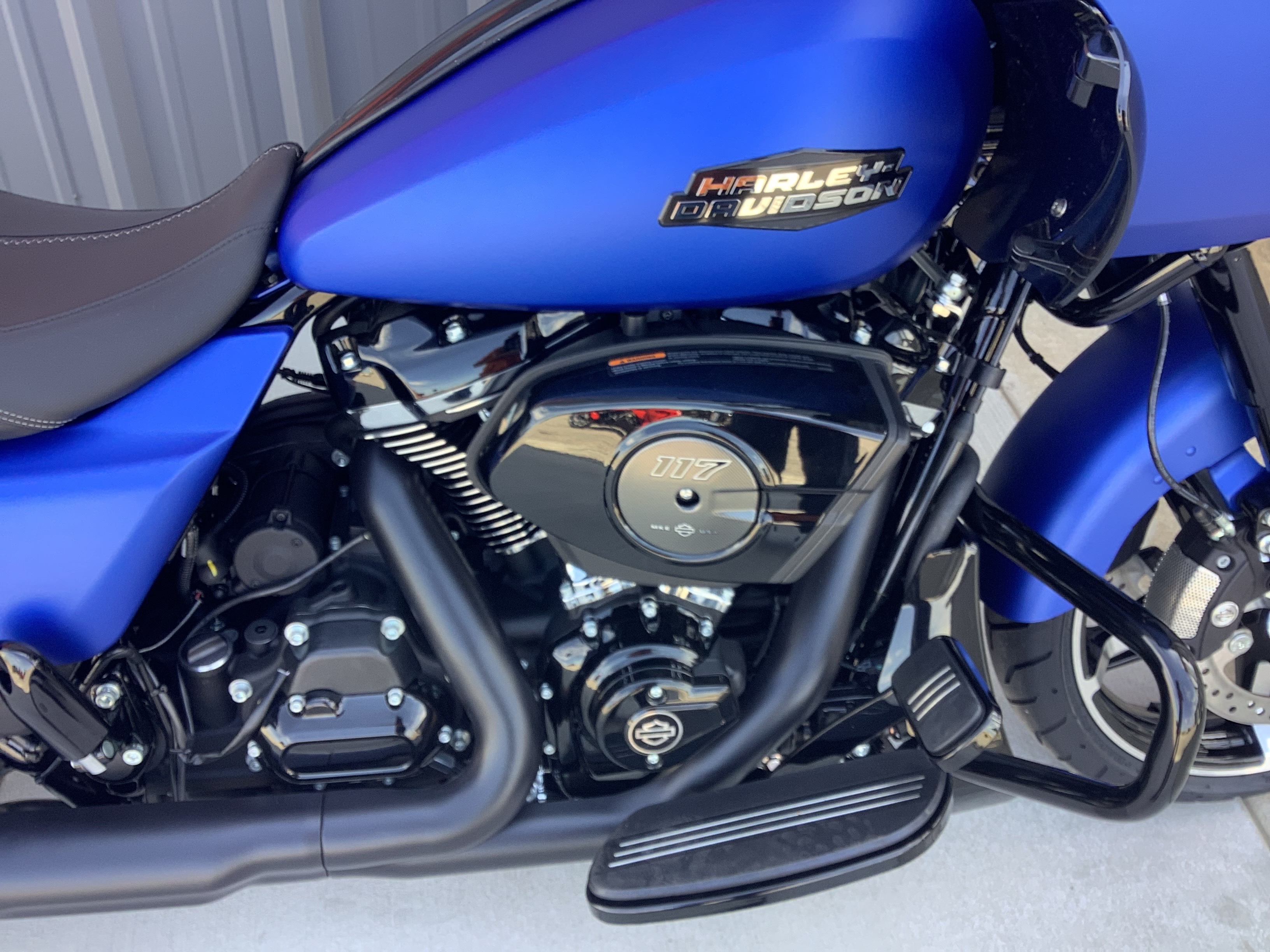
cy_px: 476
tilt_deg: -41.6
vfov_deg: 45.4
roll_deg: -5.0
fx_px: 1137
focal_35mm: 31
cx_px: 635
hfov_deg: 58.4
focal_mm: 3.3
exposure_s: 1/100
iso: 50
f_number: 2.4
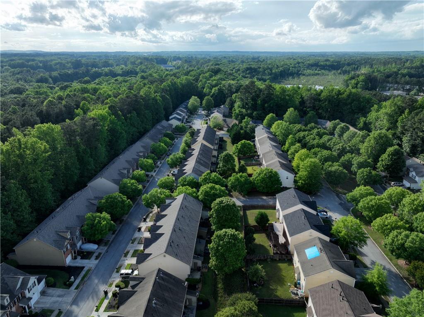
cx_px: 212
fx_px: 294
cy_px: 158
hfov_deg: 71.6
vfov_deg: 56.8
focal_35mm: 24
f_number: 2.8
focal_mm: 12.29
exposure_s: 1/3200
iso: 360
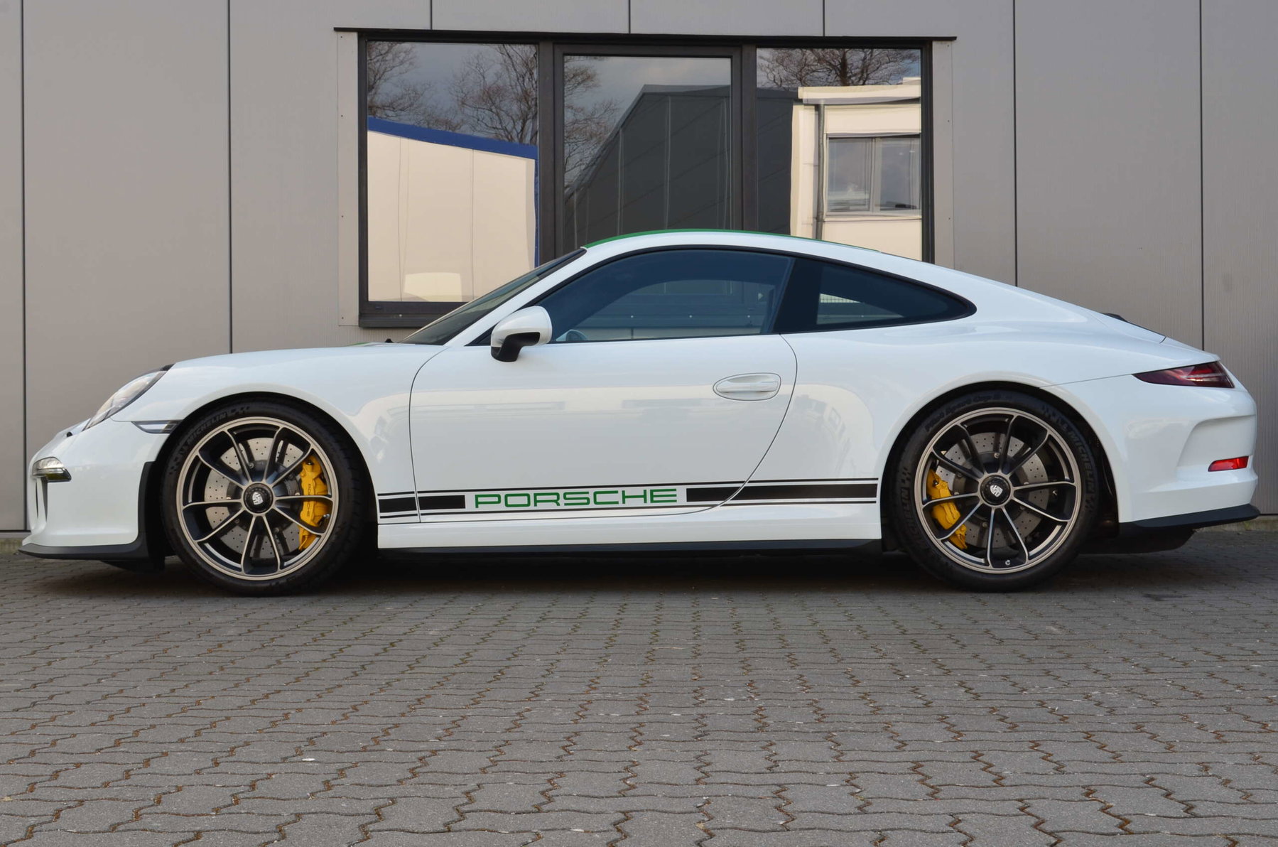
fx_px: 1913
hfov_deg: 36.9
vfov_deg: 25.0
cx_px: 639
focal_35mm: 54
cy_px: 424
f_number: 10
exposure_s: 1/60
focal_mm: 36
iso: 200
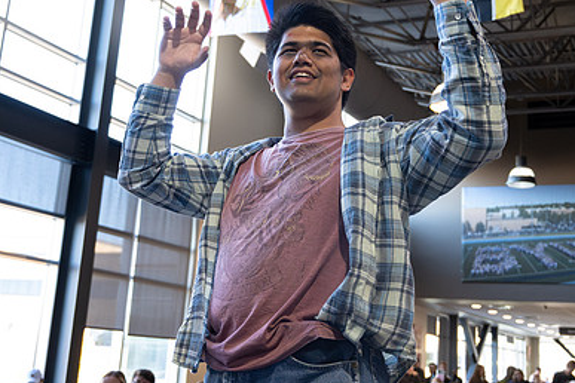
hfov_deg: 36.2
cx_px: 295
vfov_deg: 24.4
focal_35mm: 55
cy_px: 112
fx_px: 878
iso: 4000
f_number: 4
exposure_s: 1/400
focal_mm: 32
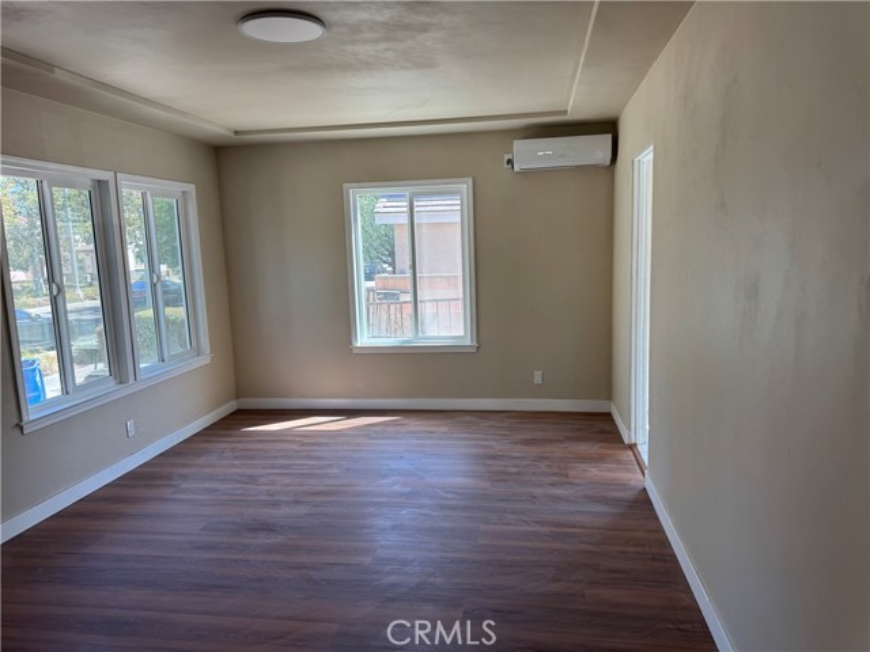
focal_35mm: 24
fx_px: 603
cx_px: 435
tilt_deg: -7.8
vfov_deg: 56.8
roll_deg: +1.3
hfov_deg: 71.6
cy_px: 326
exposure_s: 1/196
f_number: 1.78
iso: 64
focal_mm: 6.76
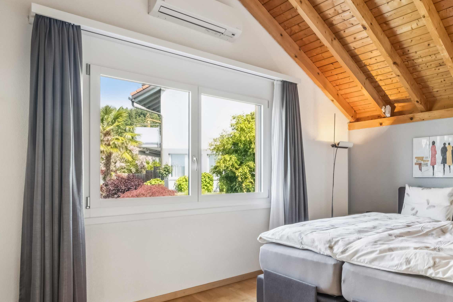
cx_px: 352
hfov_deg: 66.0
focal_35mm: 25
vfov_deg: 51.1
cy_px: 174
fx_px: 315
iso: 200
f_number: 9
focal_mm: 14
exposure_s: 1/3.33
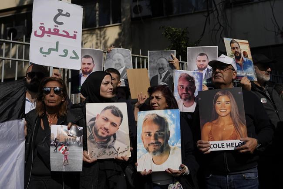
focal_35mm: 39
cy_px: 94
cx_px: 142
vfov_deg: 34.2
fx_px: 306
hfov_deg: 49.6
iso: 100
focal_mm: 26
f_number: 2.8
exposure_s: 1/6400
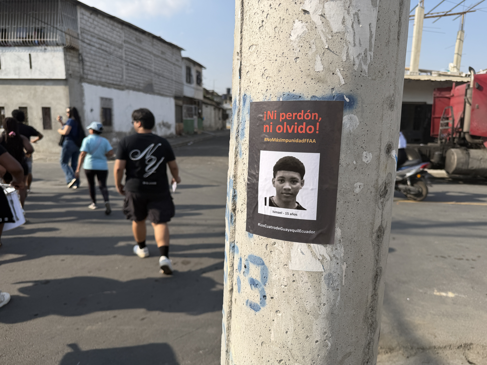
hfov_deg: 71.6
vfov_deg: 56.8
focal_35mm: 24
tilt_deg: -10.9
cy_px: 182
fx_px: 338
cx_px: 244
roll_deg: -0.9
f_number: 1.78
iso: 80
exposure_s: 1/3953
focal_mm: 6.76
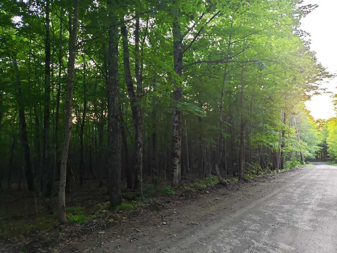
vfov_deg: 53.1
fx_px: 253
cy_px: 126
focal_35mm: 26
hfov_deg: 67.3
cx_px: 168
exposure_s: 1/30
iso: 250
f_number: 1.5
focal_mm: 4.3
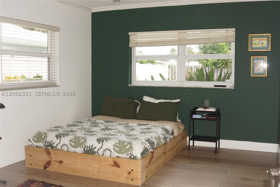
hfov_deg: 50.7
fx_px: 296
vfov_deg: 35.1
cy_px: 94
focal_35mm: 38
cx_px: 140
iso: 125
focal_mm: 18
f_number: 4
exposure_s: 1/160
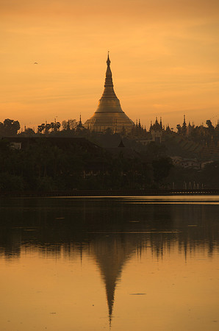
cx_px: 110
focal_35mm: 225
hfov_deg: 6.1
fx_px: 2063
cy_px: 166
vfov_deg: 9.2
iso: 100
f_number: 5.6
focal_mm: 150
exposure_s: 1/50
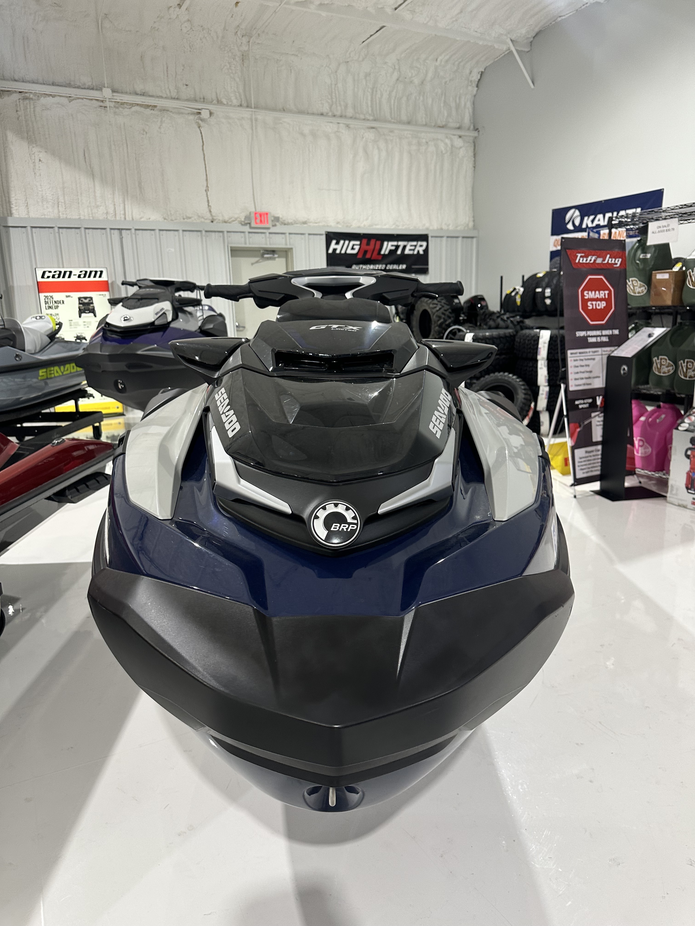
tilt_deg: -13.0
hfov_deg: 56.8
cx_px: 348
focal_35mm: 24
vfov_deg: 71.6
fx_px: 642
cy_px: 463
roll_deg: +0.2
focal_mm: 6.86
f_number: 1.78
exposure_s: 1/120
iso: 160
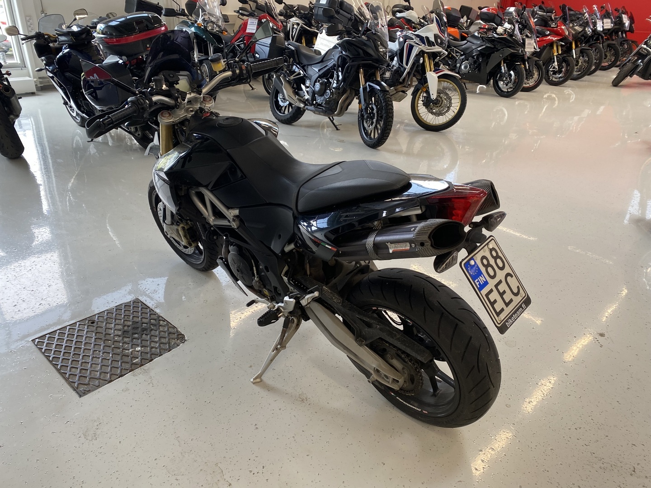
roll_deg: -1.7
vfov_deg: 53.1
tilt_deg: -25.5
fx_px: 489
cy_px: 244
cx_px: 326
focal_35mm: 26
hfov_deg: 67.3
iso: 100
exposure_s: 1/100
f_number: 1.8
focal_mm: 4.25
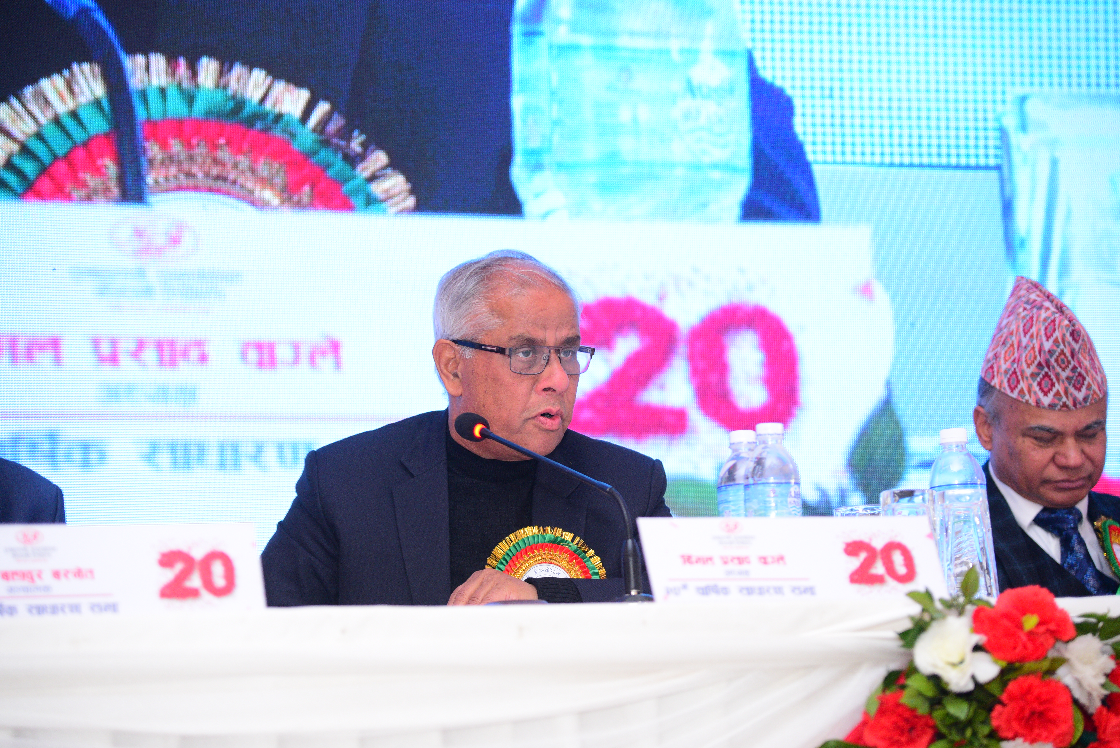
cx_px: 560
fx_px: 3735
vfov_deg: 11.4
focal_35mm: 120
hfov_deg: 17.1
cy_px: 374
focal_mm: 120
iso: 1600
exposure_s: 1/160
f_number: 4
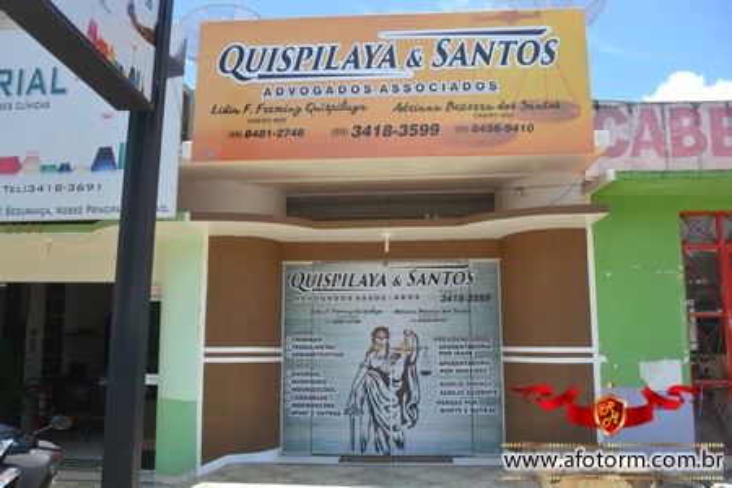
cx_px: 366
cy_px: 244
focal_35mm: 33
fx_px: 671
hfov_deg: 57.2
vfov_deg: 40.0
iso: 100
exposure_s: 1/200
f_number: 7.1
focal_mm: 22
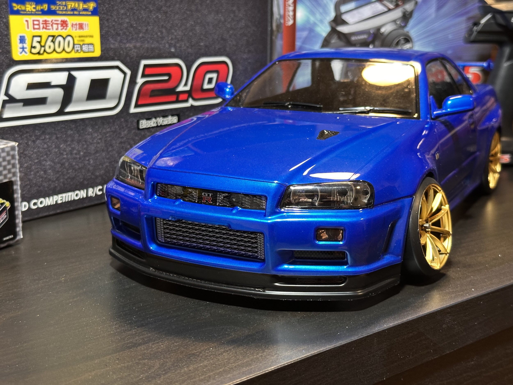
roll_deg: -1.2
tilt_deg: -13.6
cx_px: 256
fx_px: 711
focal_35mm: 48
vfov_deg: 30.3
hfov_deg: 39.7
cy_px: 192
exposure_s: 1/33
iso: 250
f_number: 1.78
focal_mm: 6.86
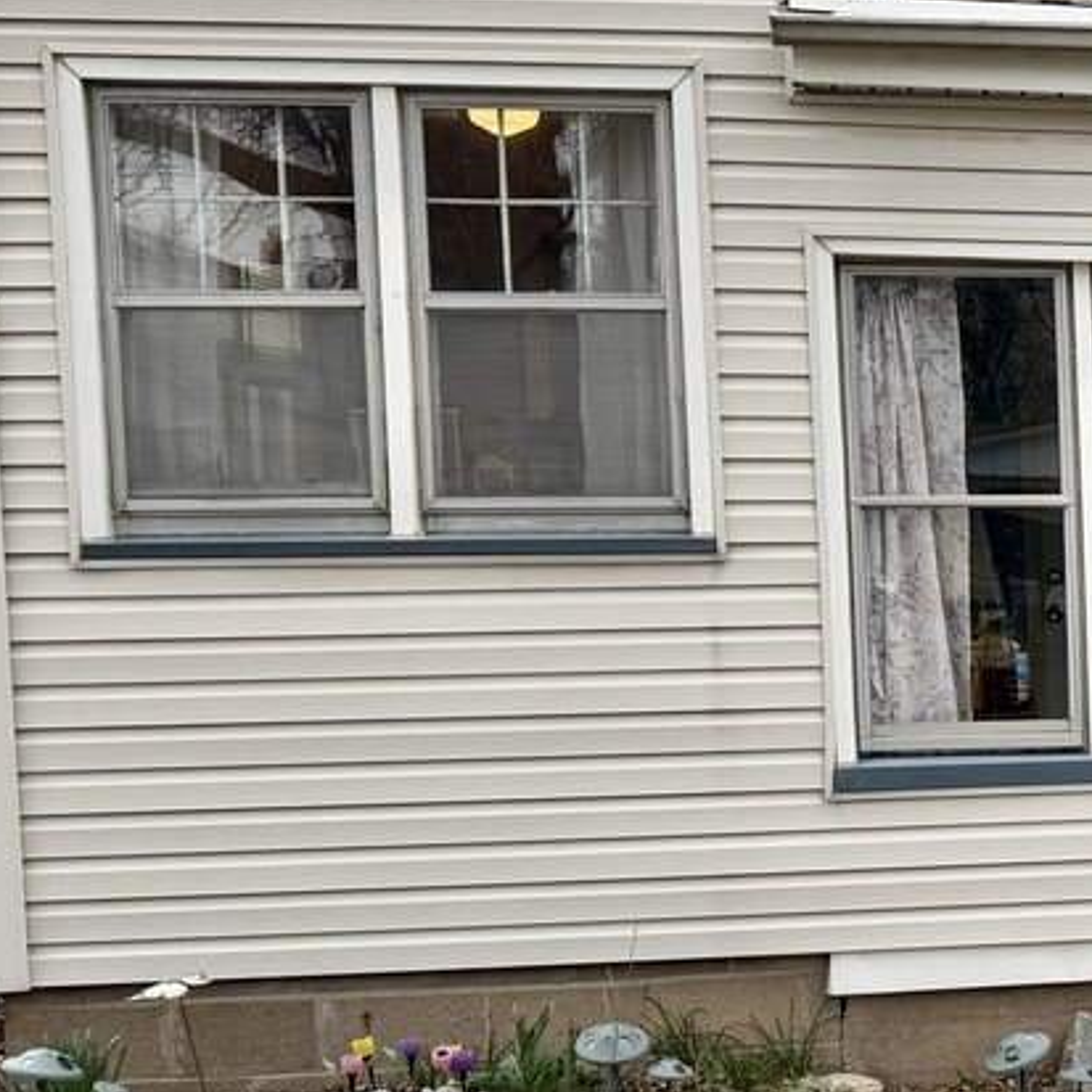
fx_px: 2641
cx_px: 1592
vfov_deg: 23.3
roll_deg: +0.6
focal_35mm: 74
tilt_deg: -3.6
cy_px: 711
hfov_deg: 20.4
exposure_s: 1/788
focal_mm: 6.76
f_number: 1.78
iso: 80
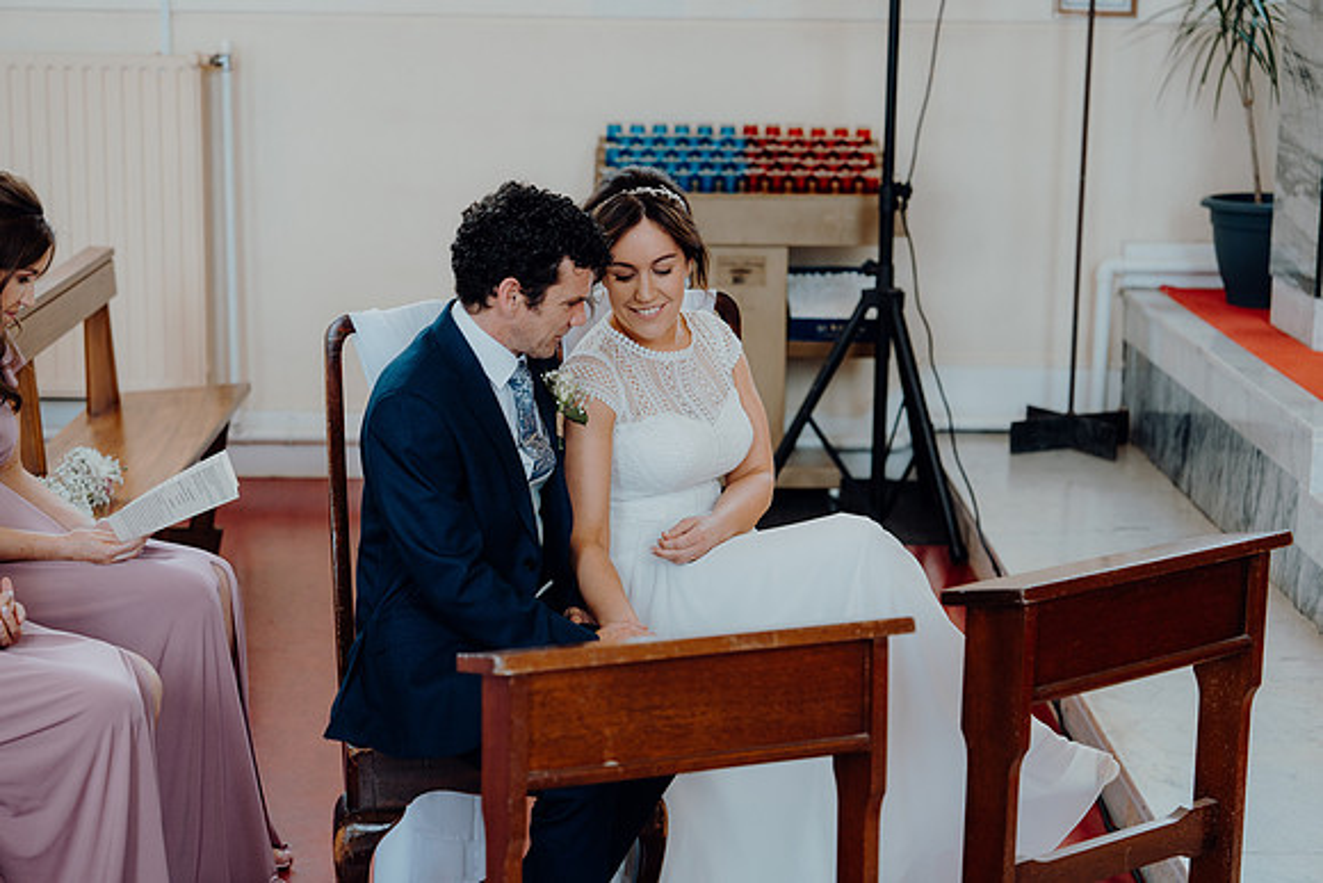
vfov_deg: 19.5
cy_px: 442
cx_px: 662
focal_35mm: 70
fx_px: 2573
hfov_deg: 28.8
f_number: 2.8
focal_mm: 70
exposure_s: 1/200
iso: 640
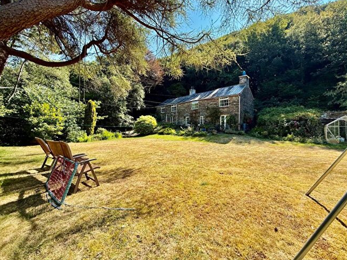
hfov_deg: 98.1
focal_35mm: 15
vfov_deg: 81.7
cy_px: 125
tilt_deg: +1.7
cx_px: 183
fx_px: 150
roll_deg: -0.1
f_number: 2.2
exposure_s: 1/760
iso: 50
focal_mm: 2.22
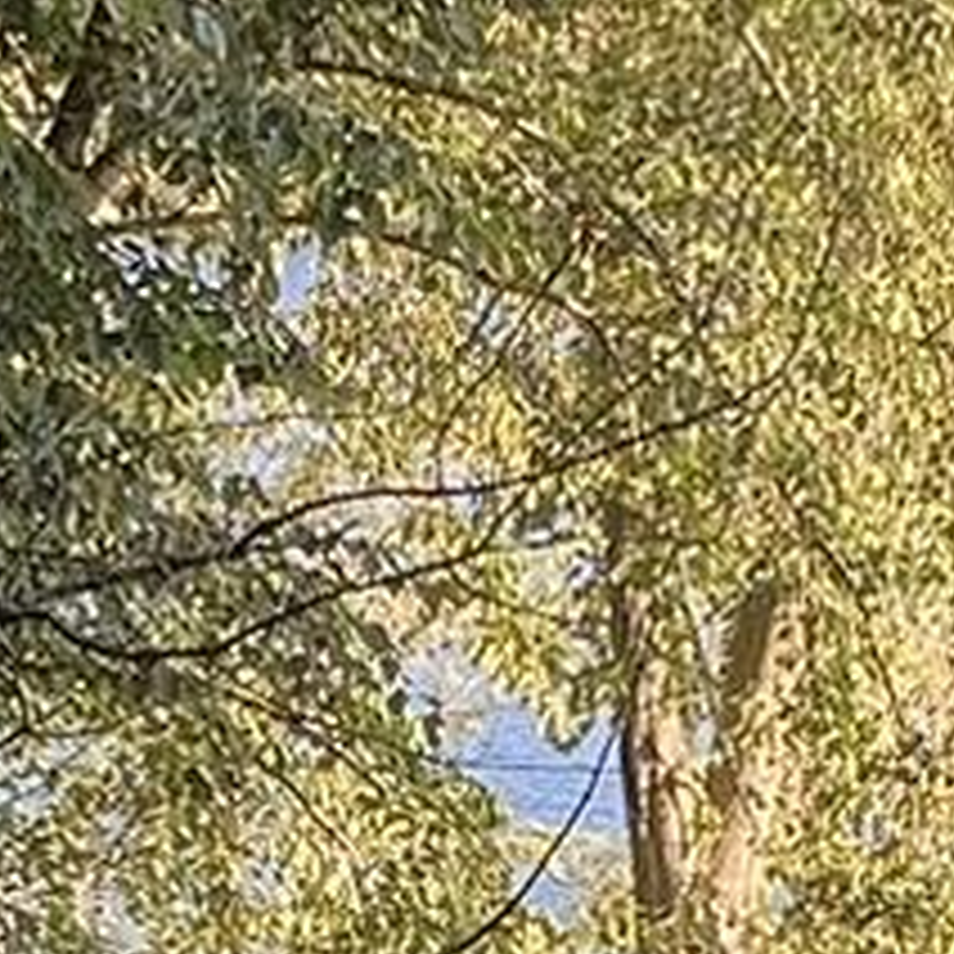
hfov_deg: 15.7
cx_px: 410
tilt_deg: -19.4
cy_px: 1436
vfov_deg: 14.6
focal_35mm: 111
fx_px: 3461
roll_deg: -0.1
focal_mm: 1.57
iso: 32
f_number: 1.8
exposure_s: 1/109
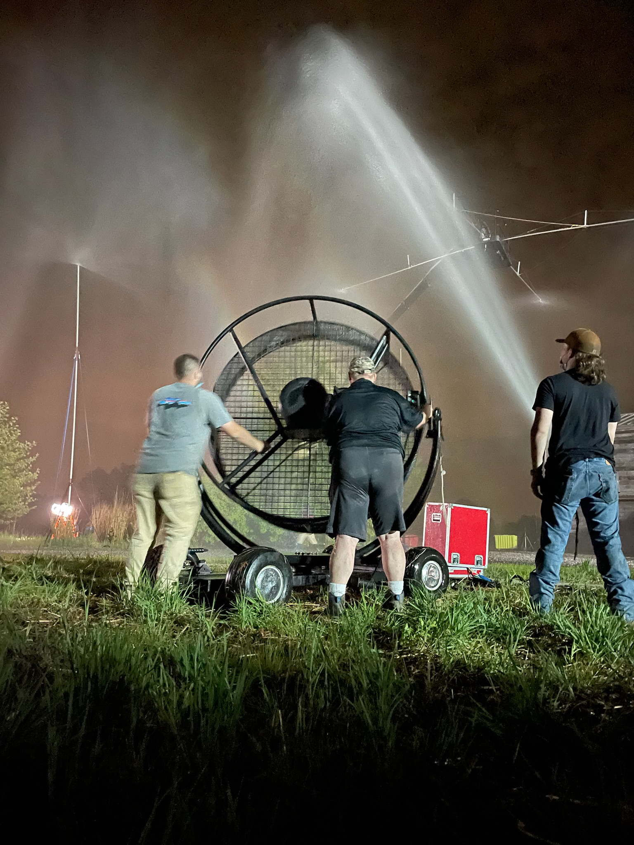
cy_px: 422
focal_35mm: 26
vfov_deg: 67.3
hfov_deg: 53.1
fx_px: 635
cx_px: 317
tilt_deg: +10.8
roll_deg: -2.6
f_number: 1.6
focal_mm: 4.2
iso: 1600
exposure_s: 1/7
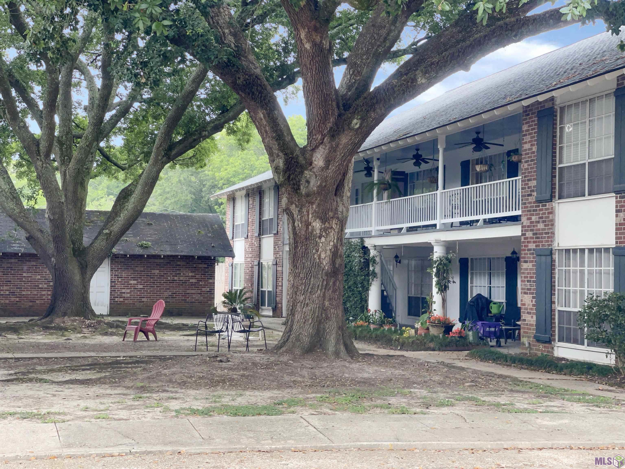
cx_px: 312
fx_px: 1156
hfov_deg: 30.3
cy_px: 234
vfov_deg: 22.9
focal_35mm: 64
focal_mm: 7.5
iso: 40
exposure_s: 1/122
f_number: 2.2
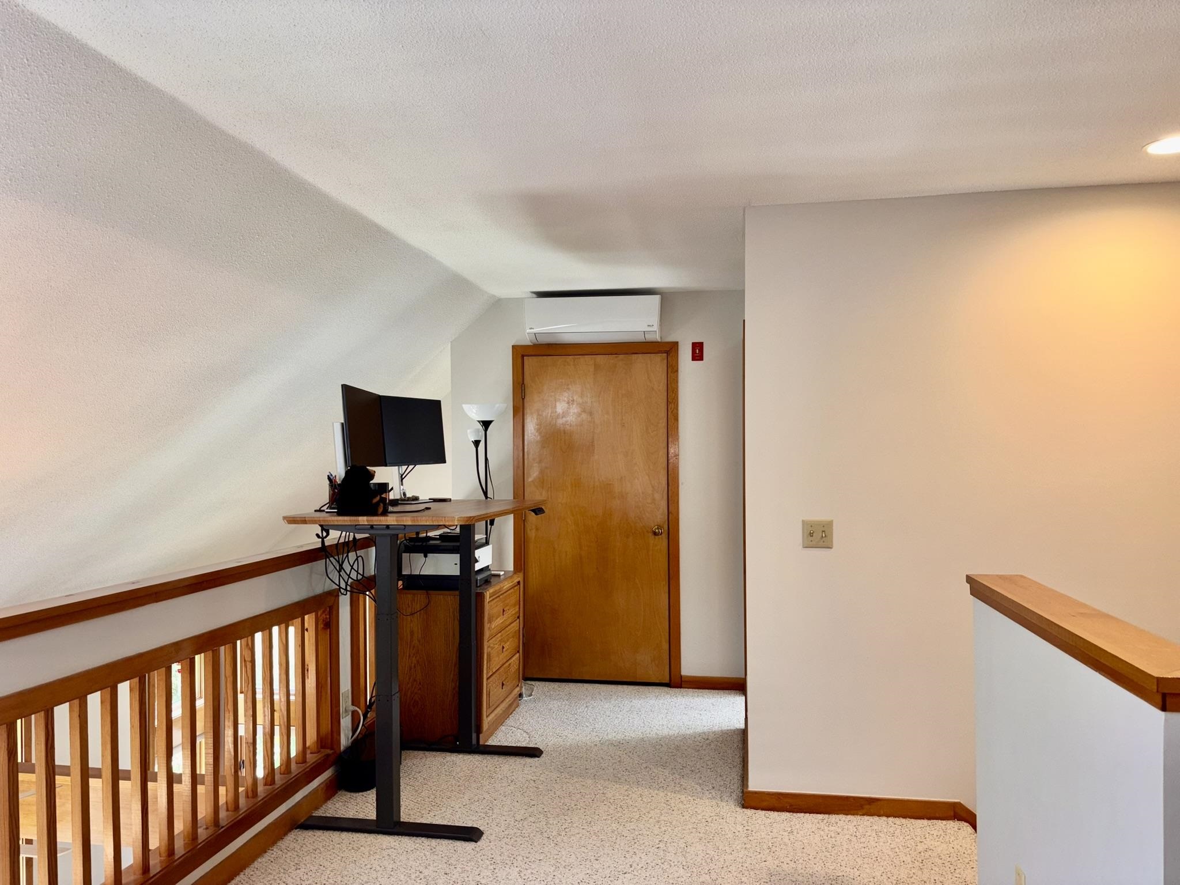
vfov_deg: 53.1
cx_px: 590
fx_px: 886
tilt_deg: +0.1
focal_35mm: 26
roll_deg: +0.4
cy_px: 442
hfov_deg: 67.3
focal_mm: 5.96
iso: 40
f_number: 1.6
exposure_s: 1/32
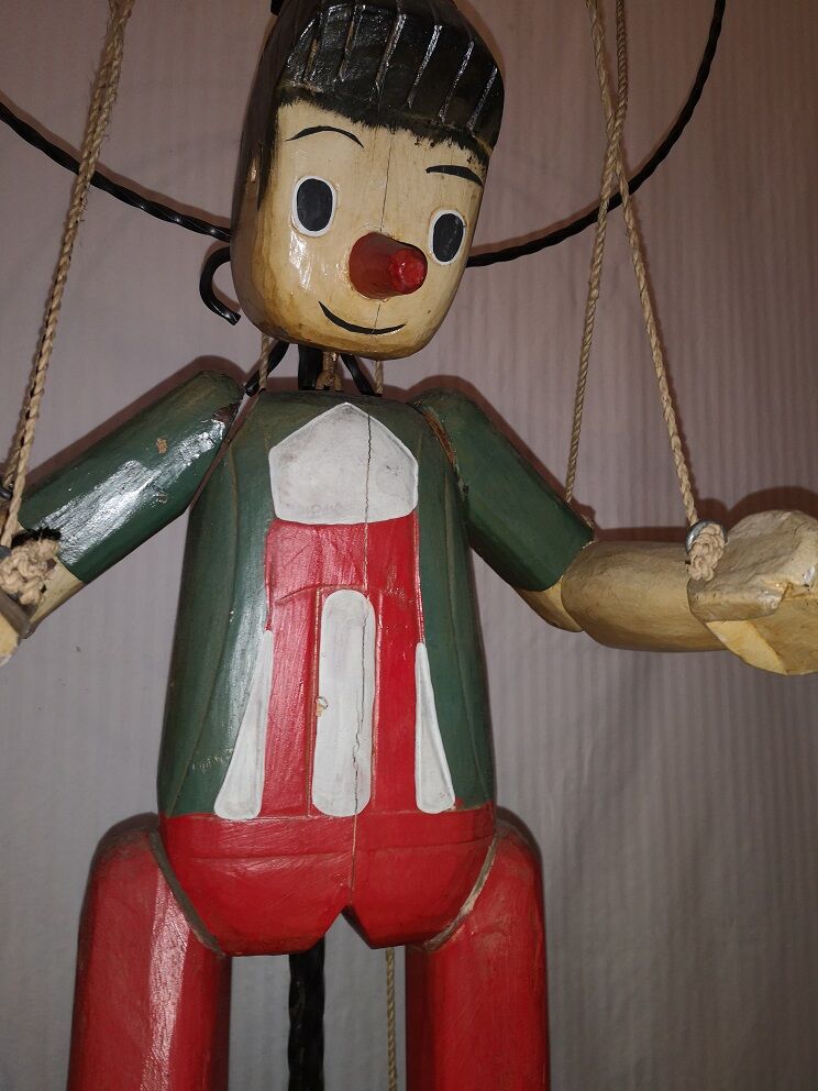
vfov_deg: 65.3
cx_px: 409
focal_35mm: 27
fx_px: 851
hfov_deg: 51.4
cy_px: 546
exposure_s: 1/50
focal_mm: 3.95
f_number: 1.8
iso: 80
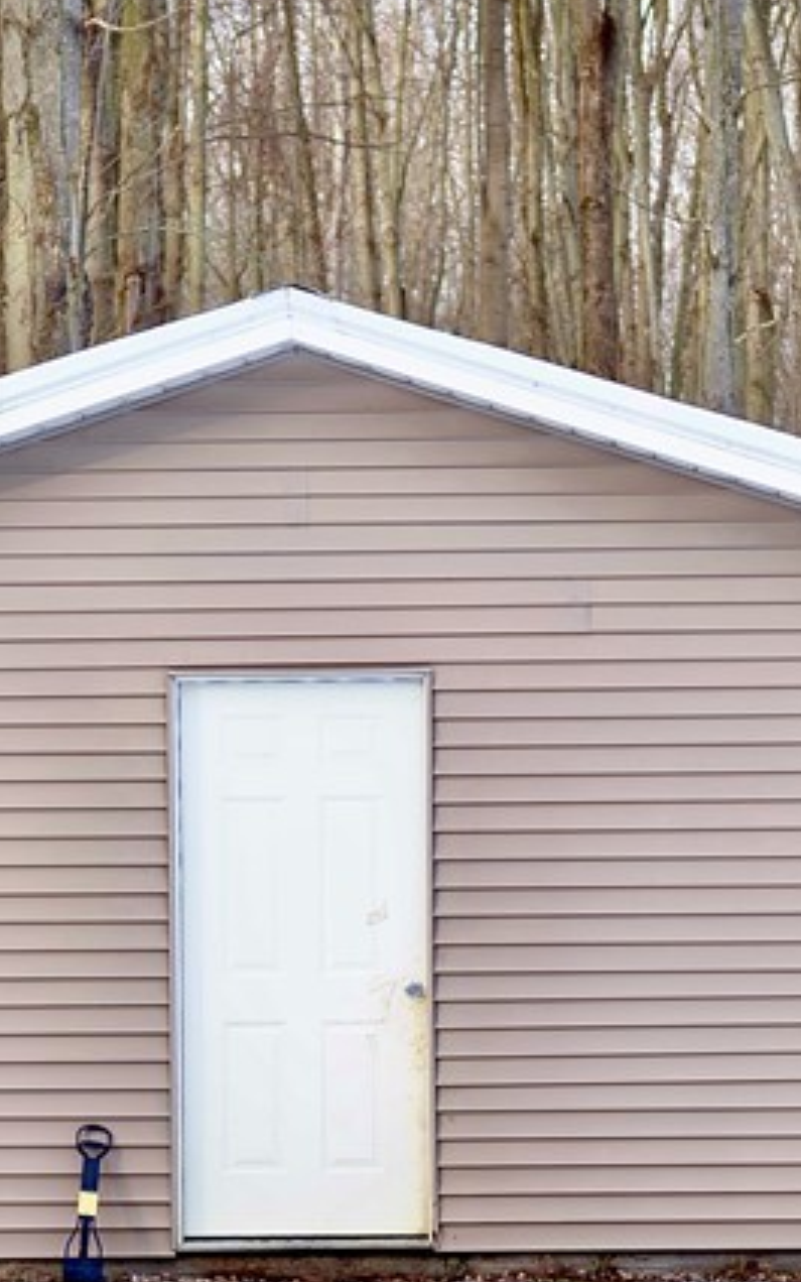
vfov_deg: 12.9
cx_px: 623
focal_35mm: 162
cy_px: 901
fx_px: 5658
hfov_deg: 8.1
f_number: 2.8
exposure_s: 1/125
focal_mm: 62
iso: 50
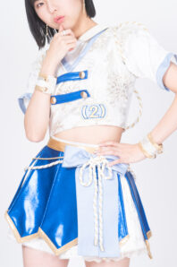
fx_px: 1375
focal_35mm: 186
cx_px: 77
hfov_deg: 7.4
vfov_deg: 11.1
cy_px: 130
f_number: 6.3
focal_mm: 123
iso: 200
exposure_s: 1/125
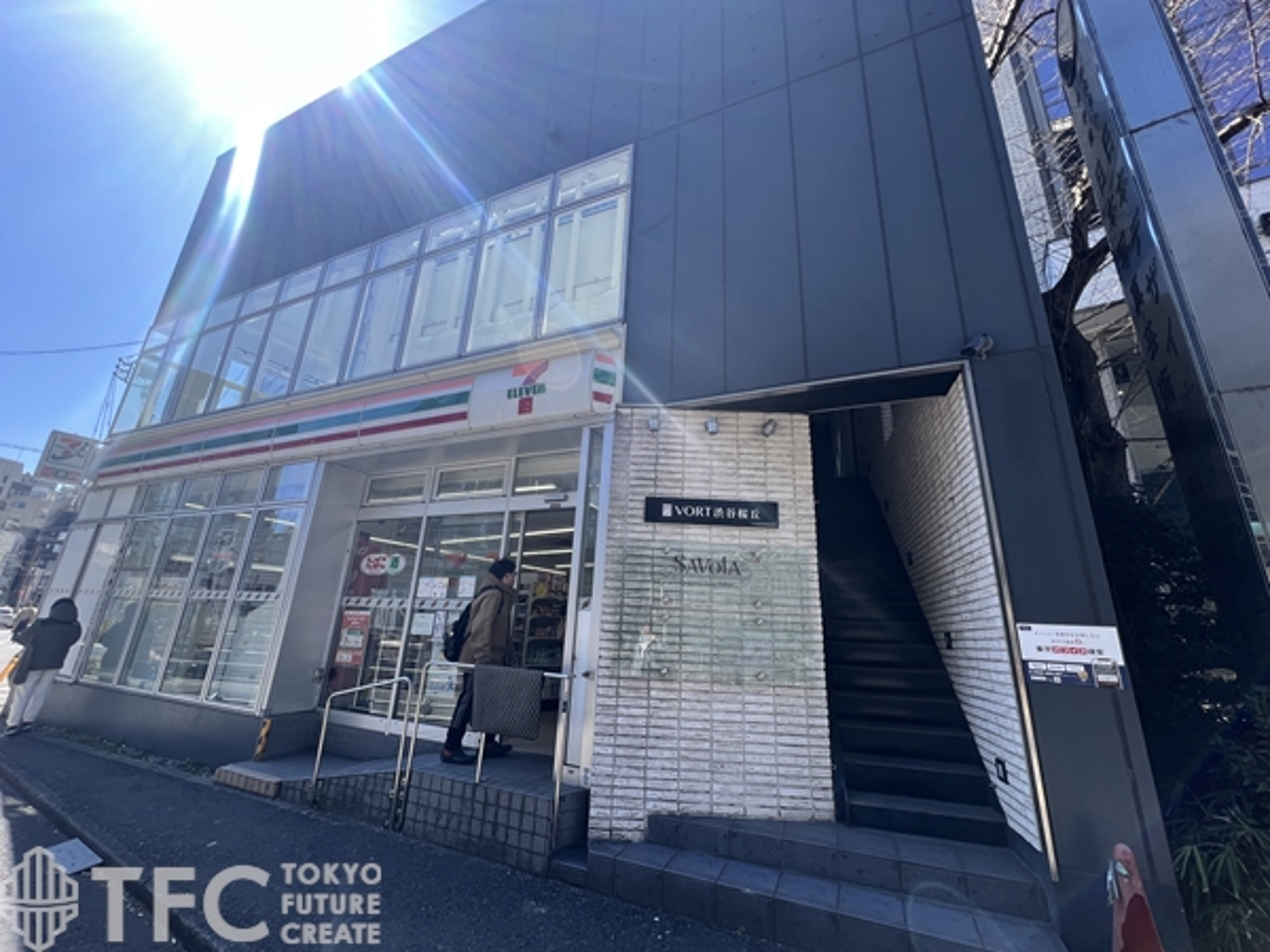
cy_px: 476
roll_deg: -2.5
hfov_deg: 106.2
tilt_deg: +16.7
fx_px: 477
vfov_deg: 89.9
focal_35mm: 13
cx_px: 635
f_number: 1.8
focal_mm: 1.57
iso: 32
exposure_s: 1/428
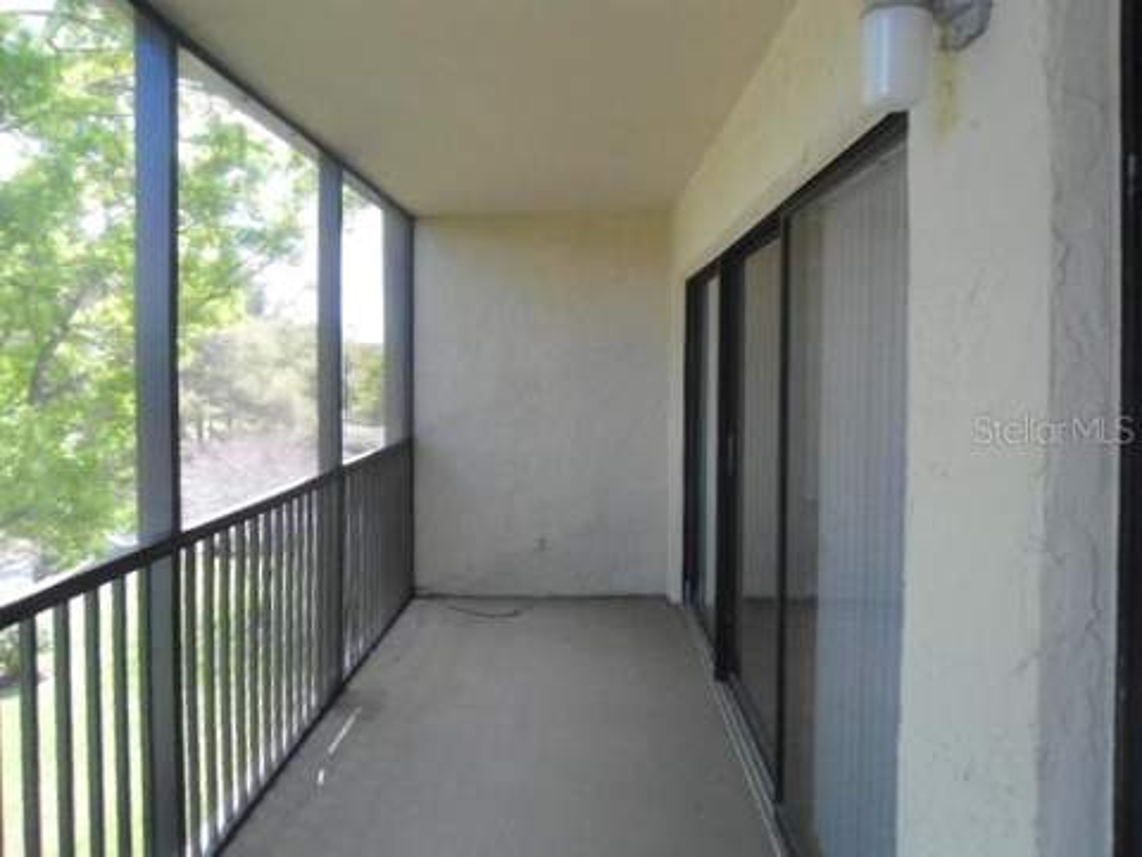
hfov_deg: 67.3
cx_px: 571
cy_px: 428
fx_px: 858
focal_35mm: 26
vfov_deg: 53.1
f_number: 2.8
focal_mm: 4.7
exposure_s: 1/250
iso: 400
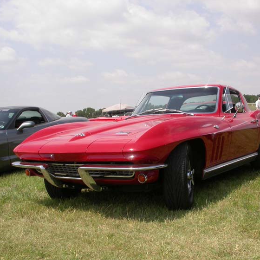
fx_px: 408
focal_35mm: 48
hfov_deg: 35.3
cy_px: 138
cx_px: 142
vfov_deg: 35.3
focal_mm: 7.85
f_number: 7.5
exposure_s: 1/333
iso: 100
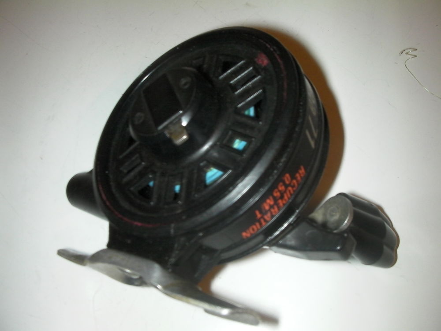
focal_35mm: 38
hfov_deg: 49.0
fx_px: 484
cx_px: 220
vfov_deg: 37.7
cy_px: 166
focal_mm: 6.3
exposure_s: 1/30
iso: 200
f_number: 5.6
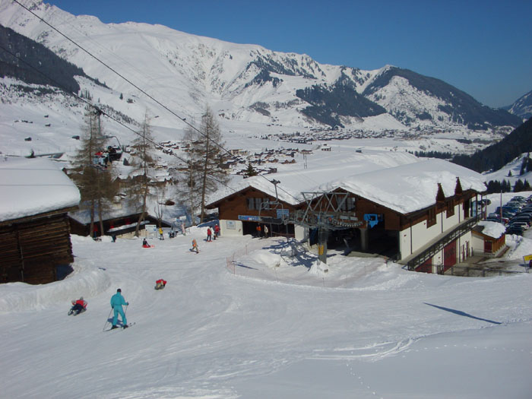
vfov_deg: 40.7
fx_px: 538
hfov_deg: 52.6
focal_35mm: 35
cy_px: 200
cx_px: 266
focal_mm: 5.8
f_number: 4.3
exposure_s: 1/2000
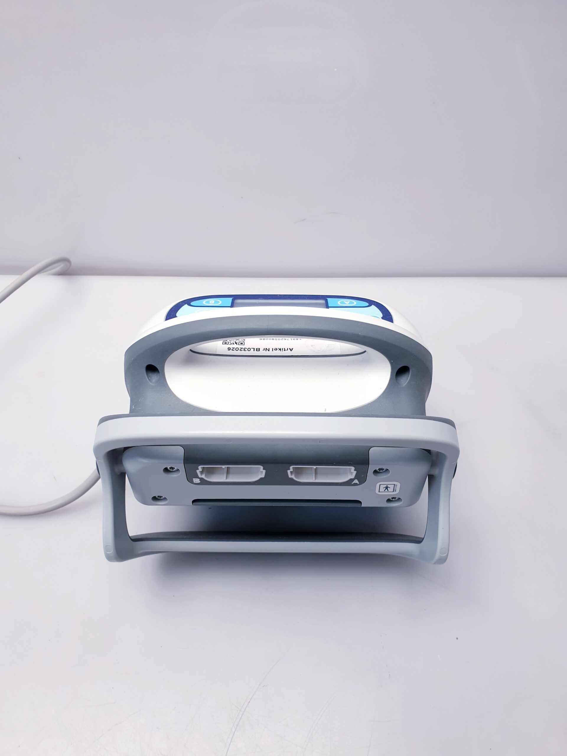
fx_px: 568
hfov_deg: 53.1
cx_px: 284
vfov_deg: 67.3
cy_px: 378
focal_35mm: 26
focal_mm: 4.3
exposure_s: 1/50
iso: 50
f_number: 2.4
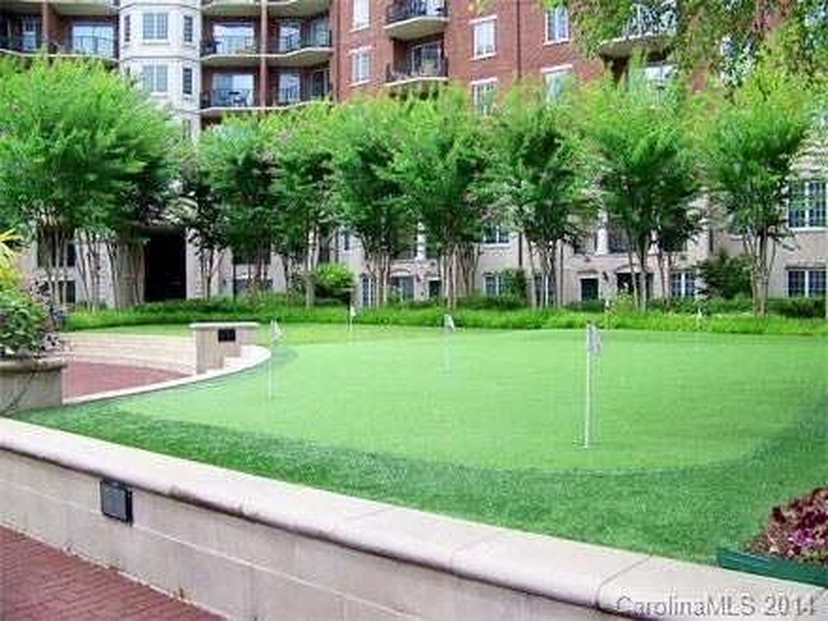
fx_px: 861
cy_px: 310
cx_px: 414
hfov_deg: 51.4
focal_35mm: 36
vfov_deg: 39.7
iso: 64
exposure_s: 1/250
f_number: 2.8
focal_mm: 5.85
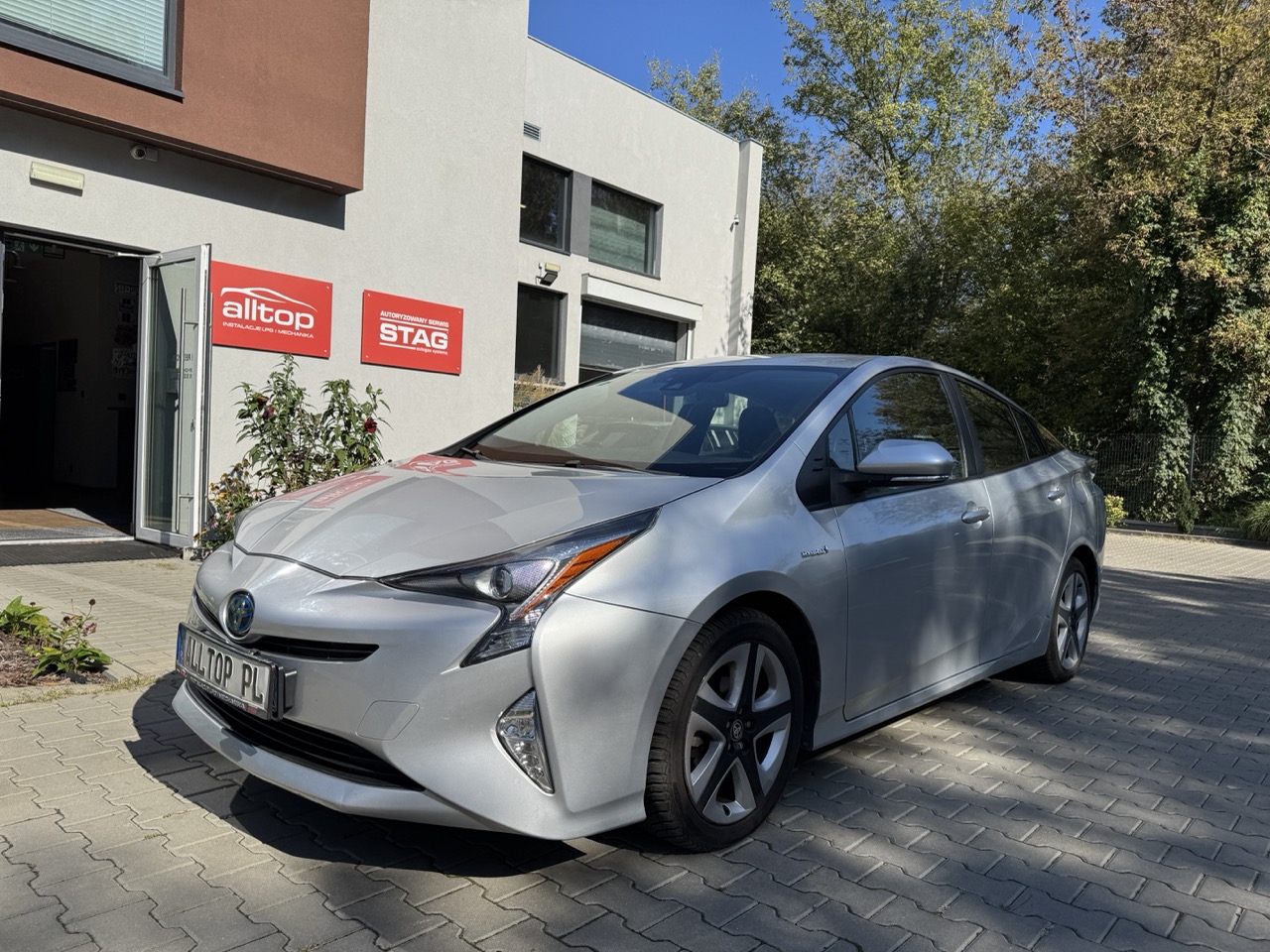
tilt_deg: -2.6
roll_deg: -3.4
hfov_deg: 71.6
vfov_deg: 56.8
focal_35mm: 24
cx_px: 635
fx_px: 881
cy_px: 476
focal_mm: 6.76
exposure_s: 1/5814
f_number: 1.78
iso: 80
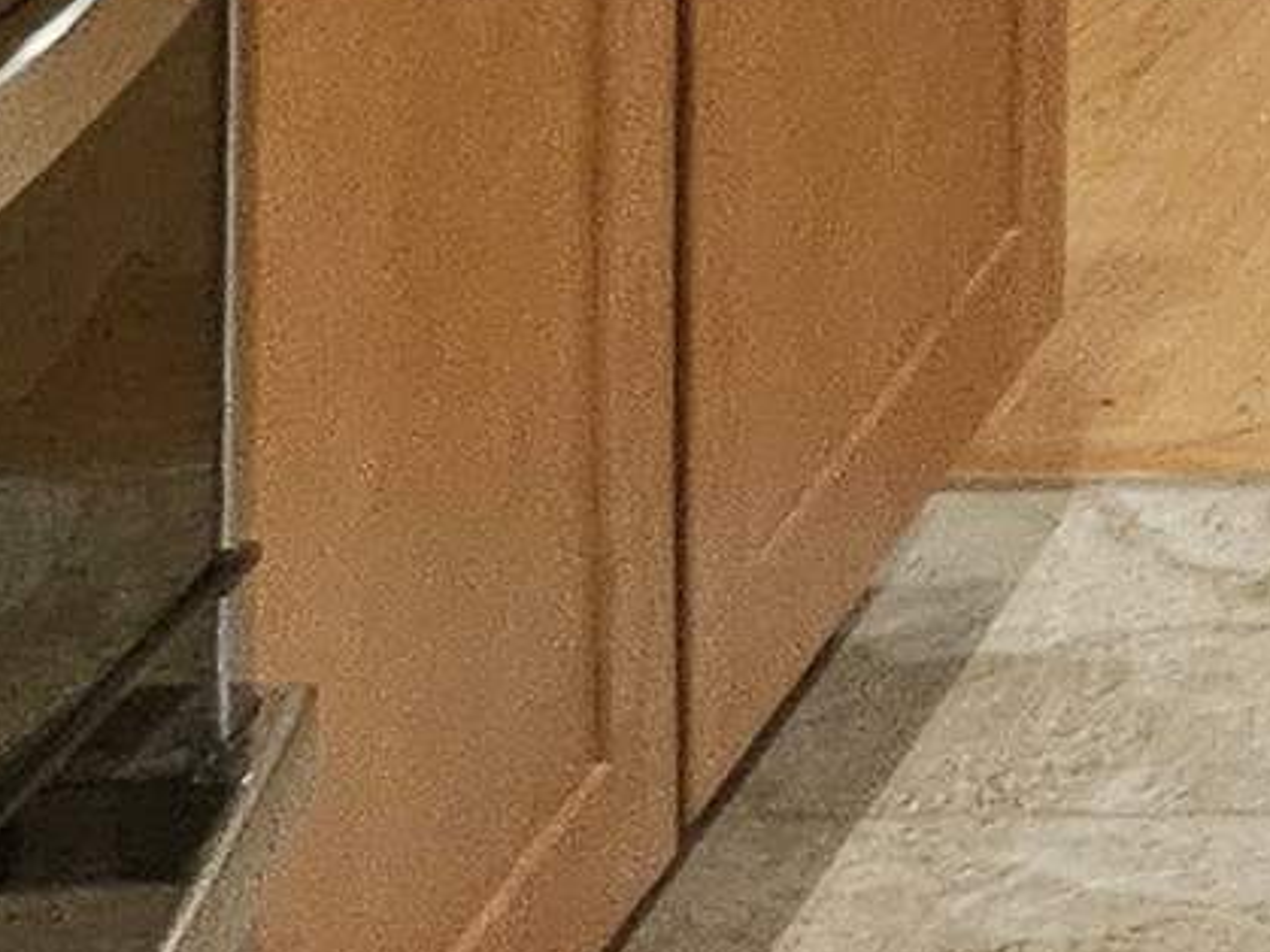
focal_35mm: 176
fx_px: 6455
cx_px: 3225
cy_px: -2131
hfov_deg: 9.7
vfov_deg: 7.3
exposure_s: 1/120
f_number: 1.8
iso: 640
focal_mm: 5
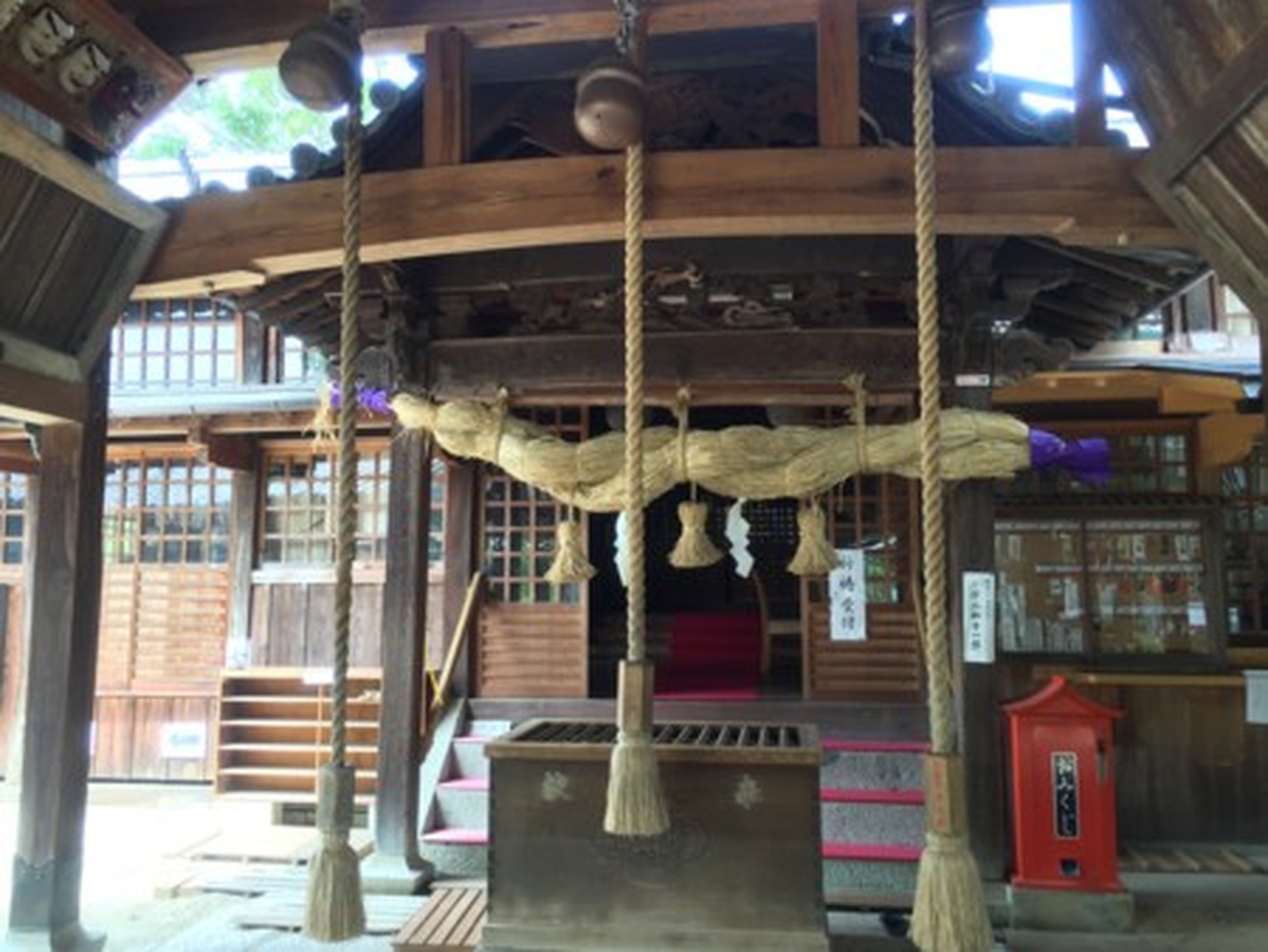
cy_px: 476
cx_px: 634
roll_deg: -2.1
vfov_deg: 48.3
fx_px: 1063
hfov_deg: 61.6
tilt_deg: +6.4
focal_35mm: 29
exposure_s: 1/40
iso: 32
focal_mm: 4.15
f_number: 2.2
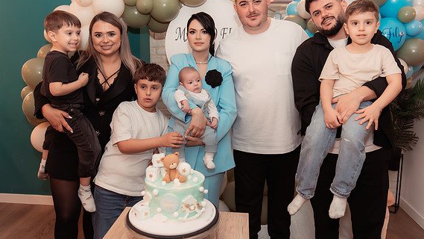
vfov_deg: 38.8
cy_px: 95
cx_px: 217
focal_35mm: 30
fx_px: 337
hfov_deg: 64.3
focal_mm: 24
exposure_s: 1/250
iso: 1600
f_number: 2.8
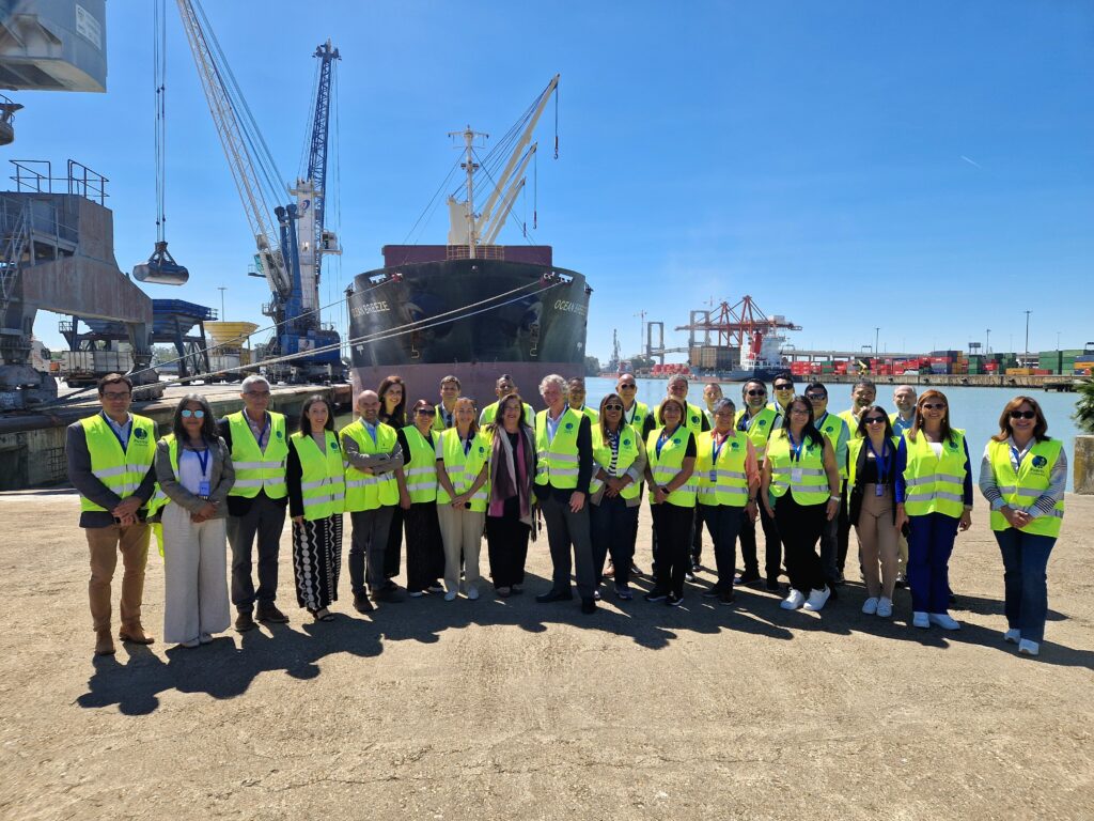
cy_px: 410
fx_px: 727
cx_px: 547
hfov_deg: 73.9
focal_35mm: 23
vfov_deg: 58.9
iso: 50
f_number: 1.8
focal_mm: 5.4
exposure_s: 1/2500
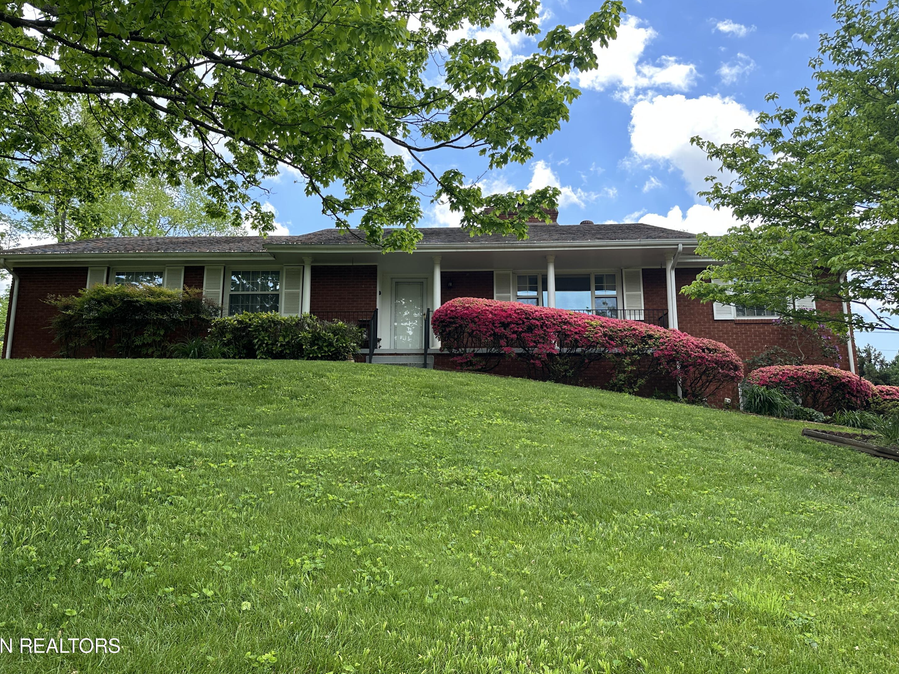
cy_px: 327
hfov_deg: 69.4
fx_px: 649
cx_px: 441
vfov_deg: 54.9
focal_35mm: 25
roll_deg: +0.1
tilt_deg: +10.0
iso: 80
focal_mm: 6.86
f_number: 1.78
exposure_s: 1/1241
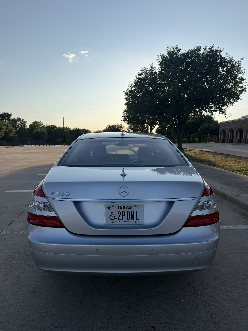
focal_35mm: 24
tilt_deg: -6.0
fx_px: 229
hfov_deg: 56.8
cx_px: 124
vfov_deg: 71.6
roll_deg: -0.3
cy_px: 166
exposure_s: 1/5319
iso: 80
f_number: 1.78
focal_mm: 6.76
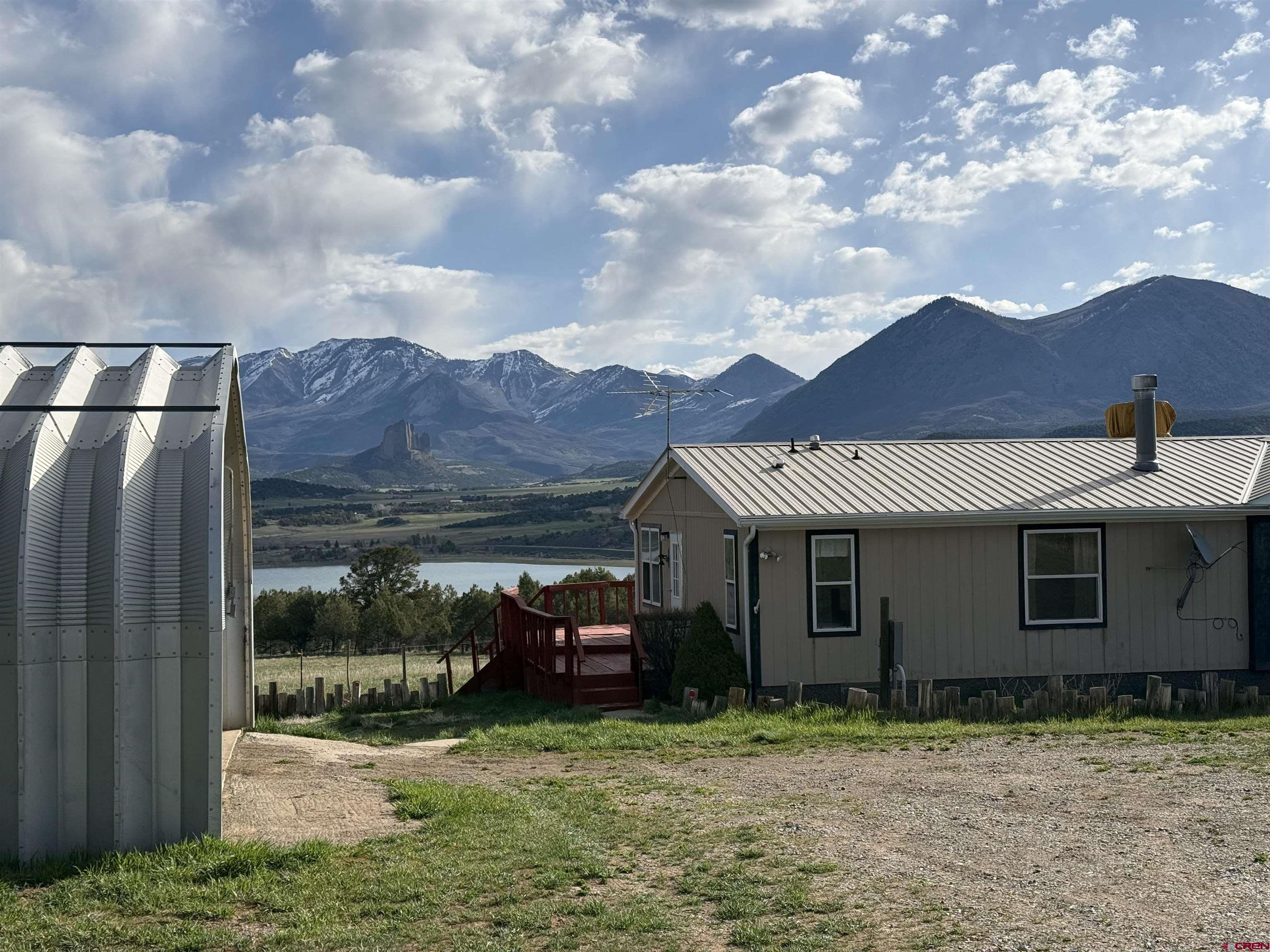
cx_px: 635
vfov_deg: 30.3
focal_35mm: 48
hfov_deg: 39.7
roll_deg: +0.5
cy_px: 476
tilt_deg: +1.3
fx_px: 1761
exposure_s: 1/7874
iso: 64
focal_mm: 6.76
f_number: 1.78
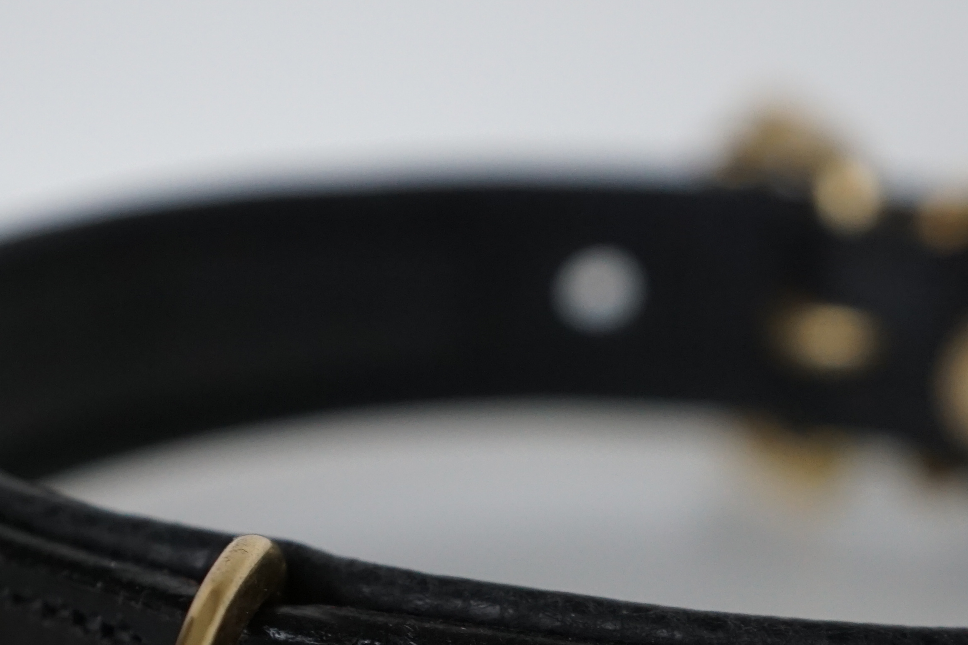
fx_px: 5215
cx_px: 731
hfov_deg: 10.6
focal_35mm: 194
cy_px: 767
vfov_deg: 7.0
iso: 640
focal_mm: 50
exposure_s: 1/160
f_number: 4
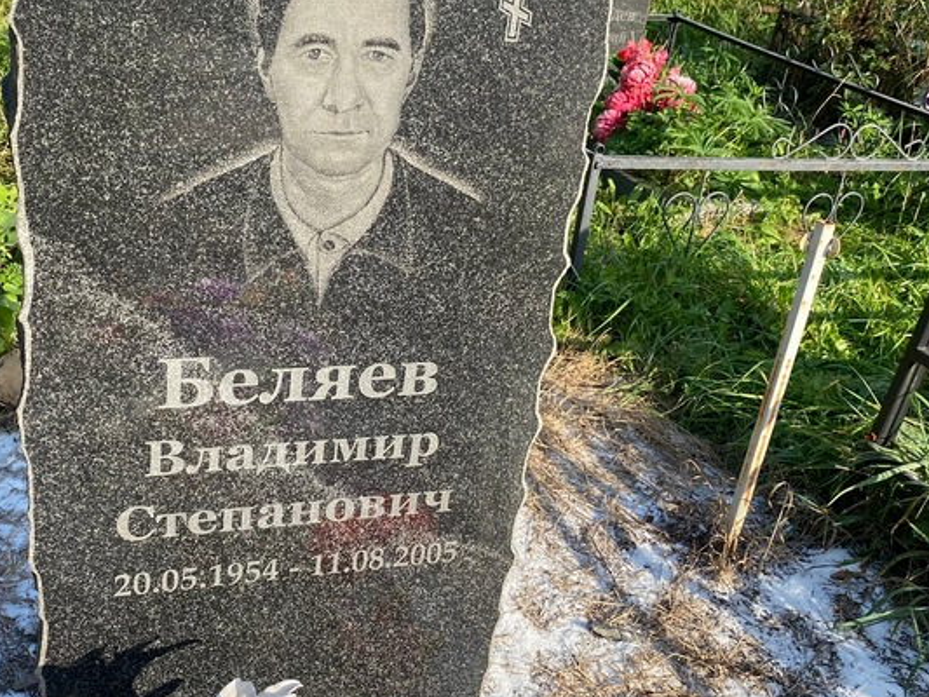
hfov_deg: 47.6
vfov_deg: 36.8
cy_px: 317
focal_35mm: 39
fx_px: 1047
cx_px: 383
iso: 32
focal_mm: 4.25
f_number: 1.8
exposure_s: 1/1053
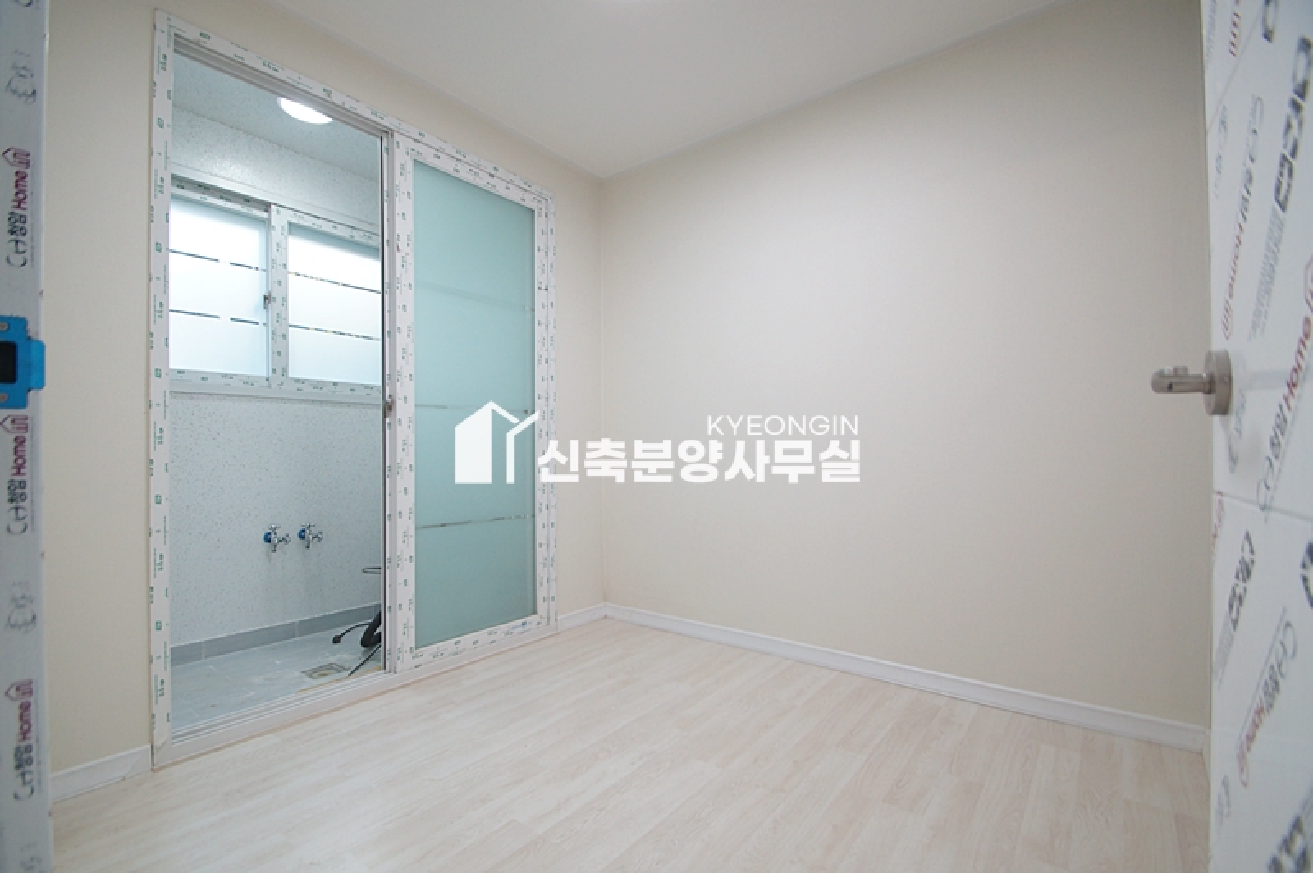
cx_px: 656
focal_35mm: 15
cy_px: 436
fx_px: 547
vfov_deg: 77.2
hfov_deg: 100.4
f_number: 4
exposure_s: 1/100
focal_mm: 10
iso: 800
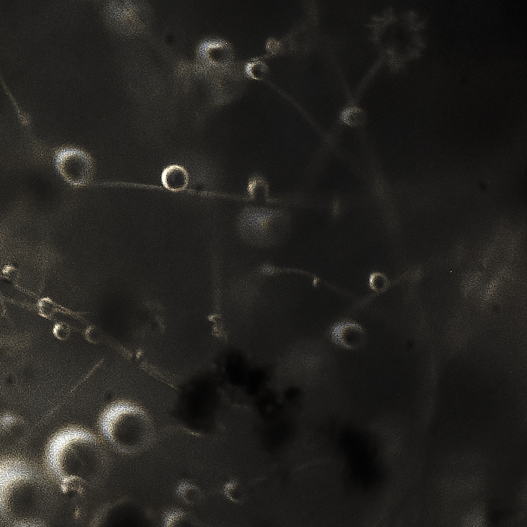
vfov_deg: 7.1
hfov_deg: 6.8
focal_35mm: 245
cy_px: 110
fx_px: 4226
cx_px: -672
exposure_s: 1/1.67
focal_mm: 35
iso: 100
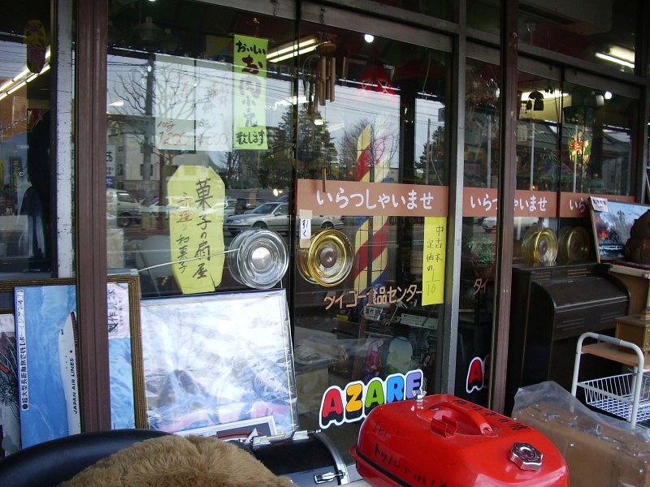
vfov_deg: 40.7
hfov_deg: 52.6
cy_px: 244
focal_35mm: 35
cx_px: 325
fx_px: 657
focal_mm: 5.8
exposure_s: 1/125
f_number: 2.6
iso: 80
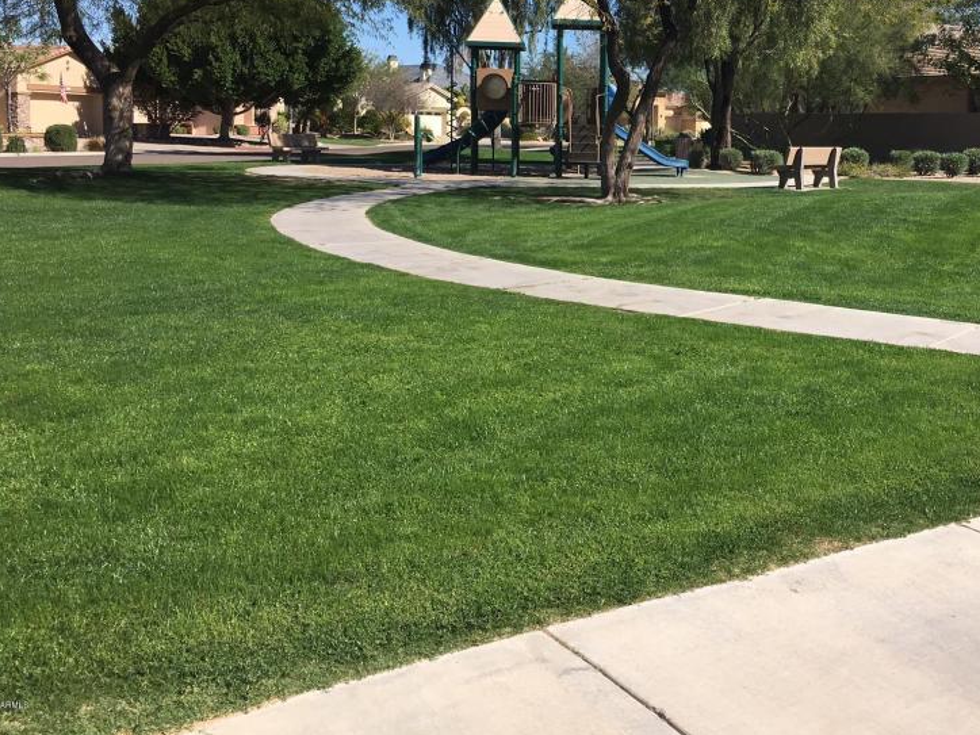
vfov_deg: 34.7
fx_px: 1161
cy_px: 219
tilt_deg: -4.0
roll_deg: -1.6
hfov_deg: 45.0
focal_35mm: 41
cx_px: 667
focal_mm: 4.15
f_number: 2.2
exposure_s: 1/1570
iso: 25
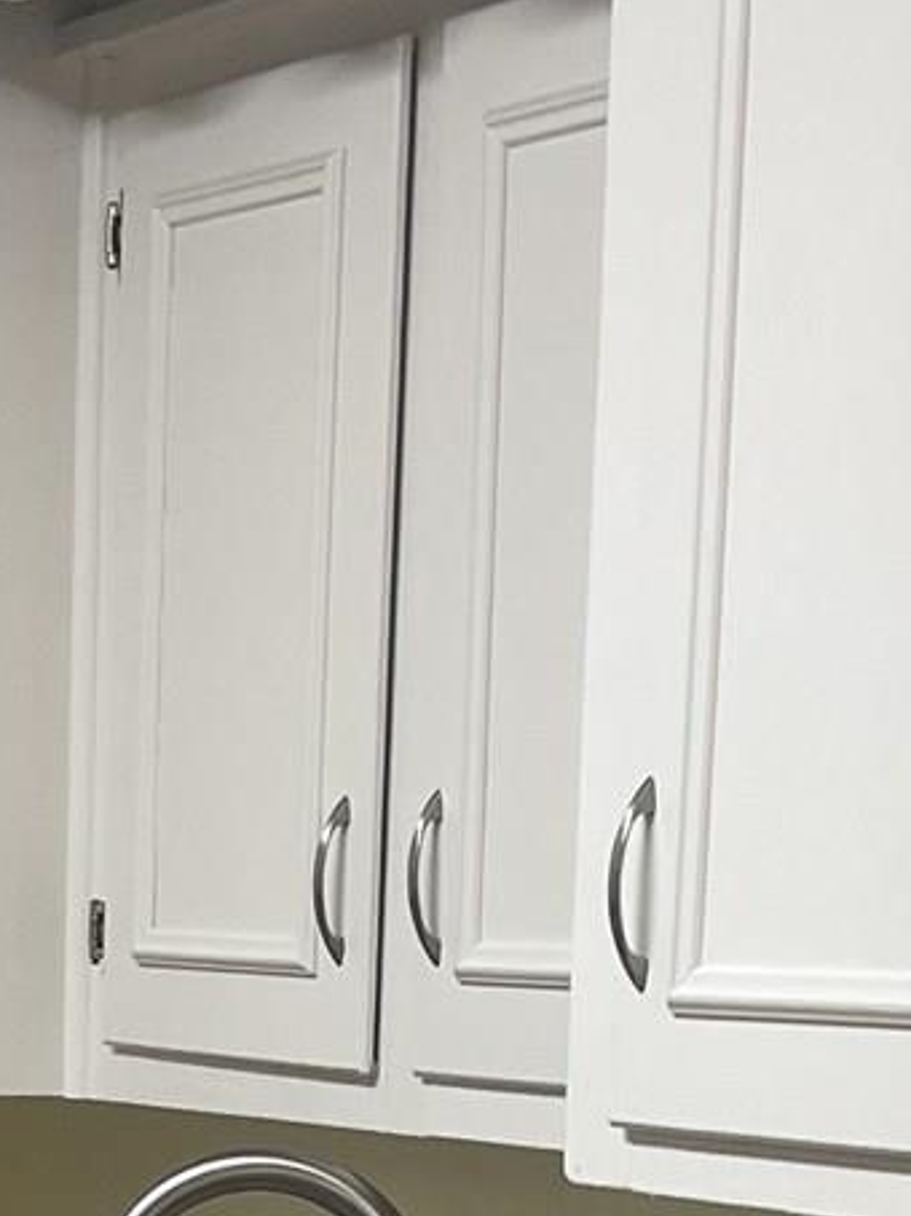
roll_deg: -2.1
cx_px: 247
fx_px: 4636
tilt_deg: -9.3
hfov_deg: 11.2
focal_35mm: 132
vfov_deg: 14.0
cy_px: 1859
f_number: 1.5
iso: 100
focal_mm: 5.7
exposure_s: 1/120
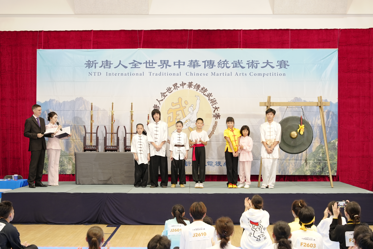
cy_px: 124
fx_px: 726
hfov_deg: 28.8
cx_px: 186
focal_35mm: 70
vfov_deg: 19.5
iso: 1600
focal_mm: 70
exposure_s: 1/60
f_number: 5.6
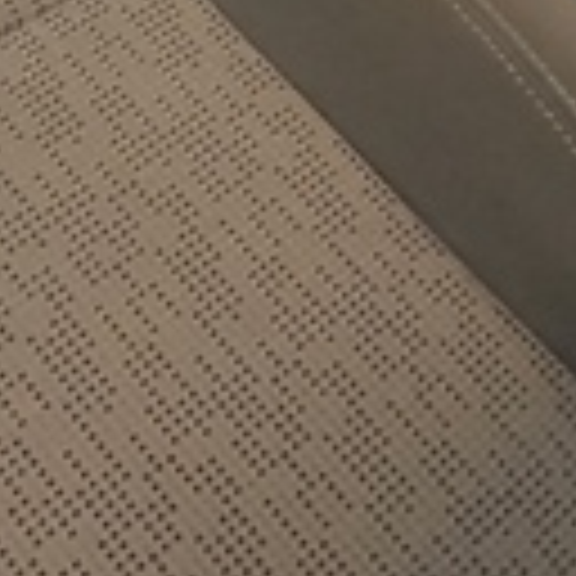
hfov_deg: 11.5
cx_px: -346
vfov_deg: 10.9
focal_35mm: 144
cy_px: -616
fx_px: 2711
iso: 640
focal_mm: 3.98
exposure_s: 1/20
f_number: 1.8
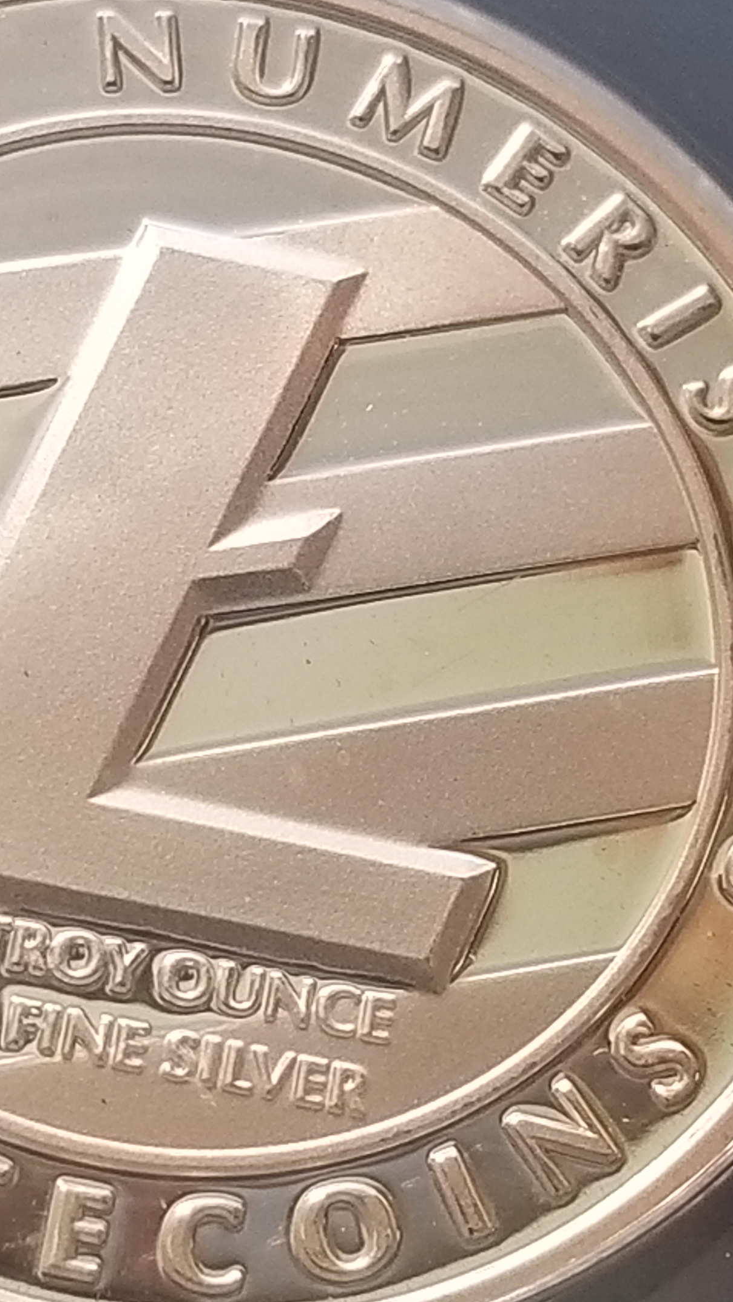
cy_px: 653
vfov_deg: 52.8
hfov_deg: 30.7
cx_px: 184
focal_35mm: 38
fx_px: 1313
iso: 100
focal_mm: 4.25
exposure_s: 1/60
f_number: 1.7
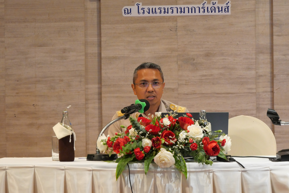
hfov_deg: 21.4
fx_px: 763
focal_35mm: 95
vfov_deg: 14.4
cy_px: 96
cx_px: 144
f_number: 5.6
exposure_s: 1/100
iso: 3200
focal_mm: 46
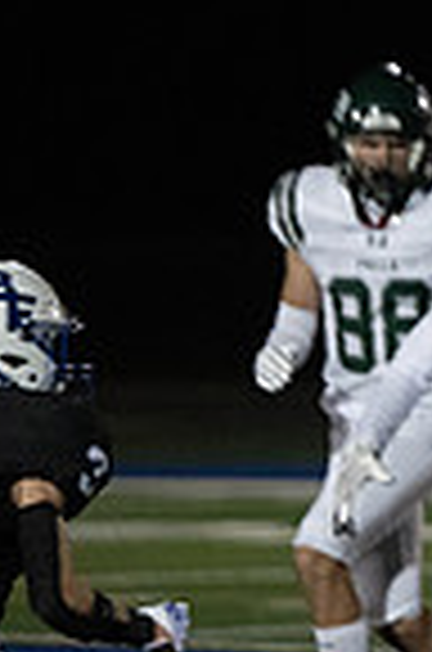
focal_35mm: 642
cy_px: 452
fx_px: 11611
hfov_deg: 2.1
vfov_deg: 3.2
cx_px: 1143
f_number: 2.8
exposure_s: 1/1600
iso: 5000
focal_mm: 160
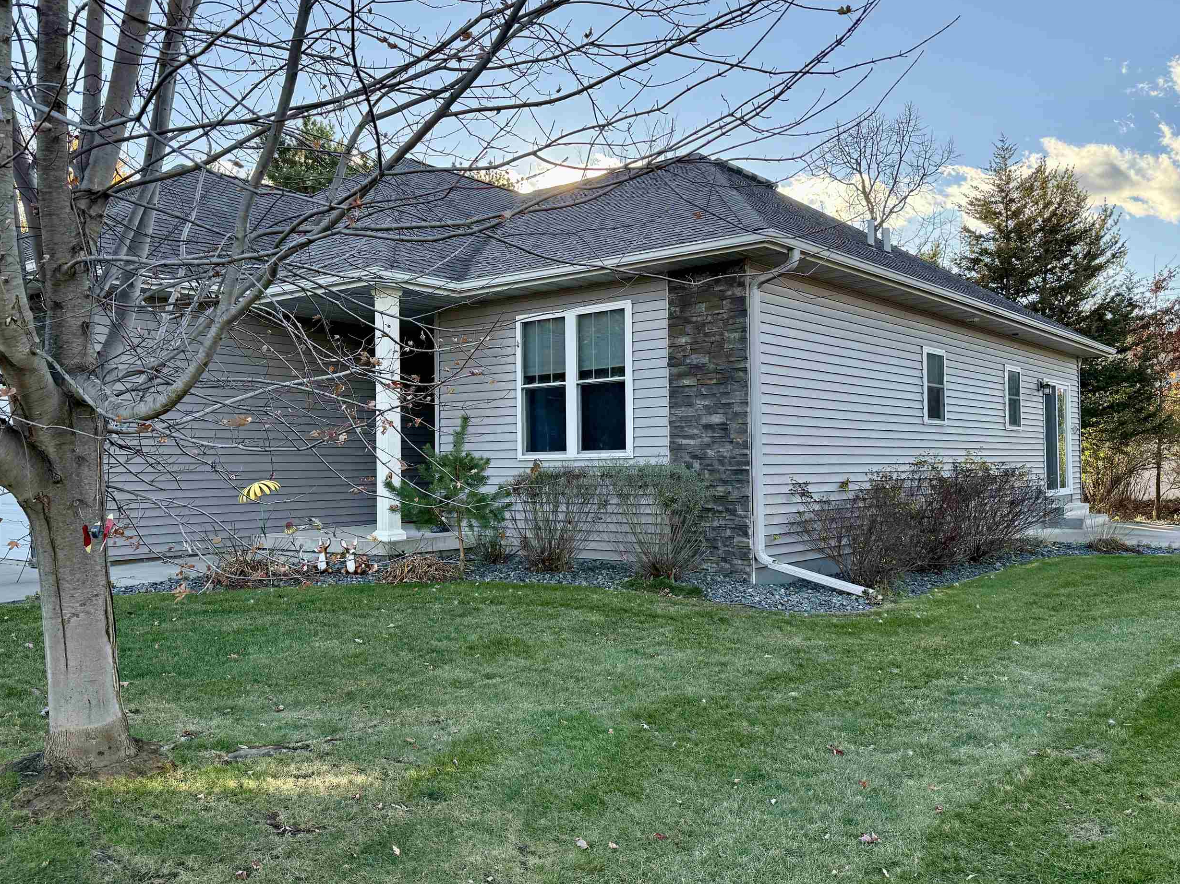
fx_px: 1023
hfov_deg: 59.9
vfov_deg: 46.8
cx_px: 543
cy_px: 442
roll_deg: +0.9
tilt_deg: +1.4
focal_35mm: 30
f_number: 1.78
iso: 100
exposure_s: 1/955
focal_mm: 6.76
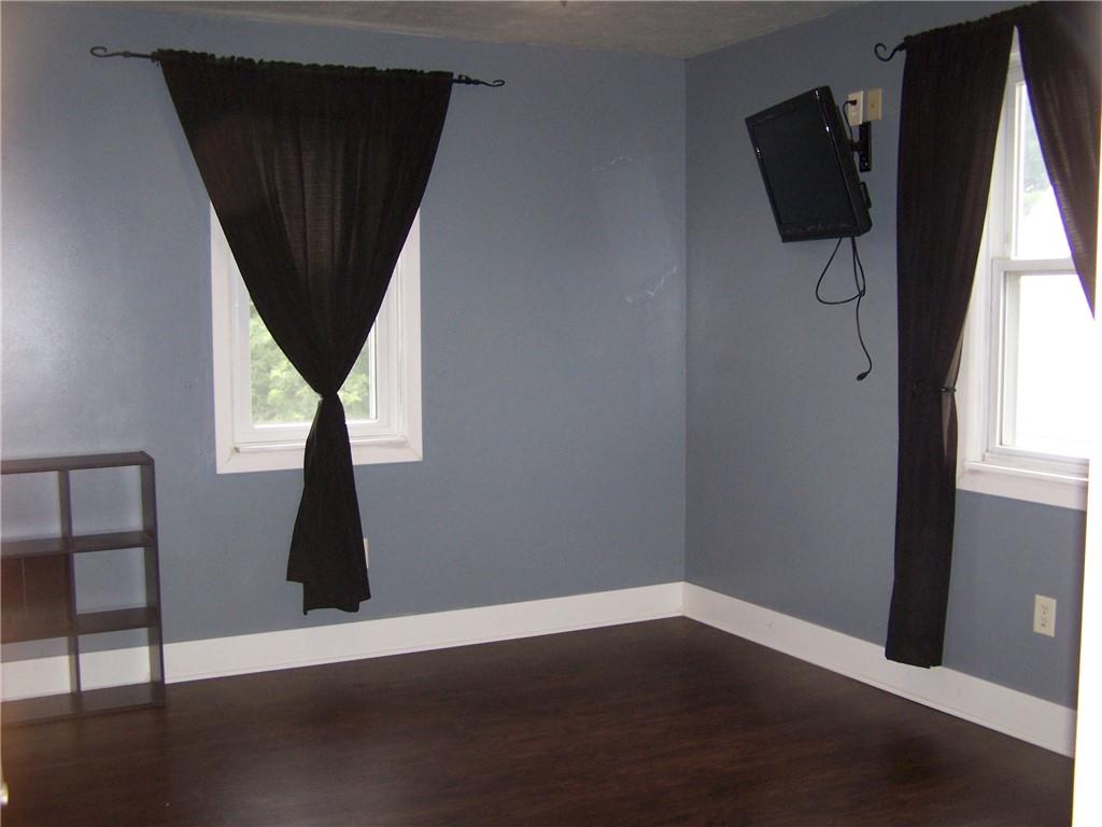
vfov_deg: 37.7
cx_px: 551
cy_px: 414
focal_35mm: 38
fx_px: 1210
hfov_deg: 49.0
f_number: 2.8
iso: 140
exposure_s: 1/60
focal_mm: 6.3
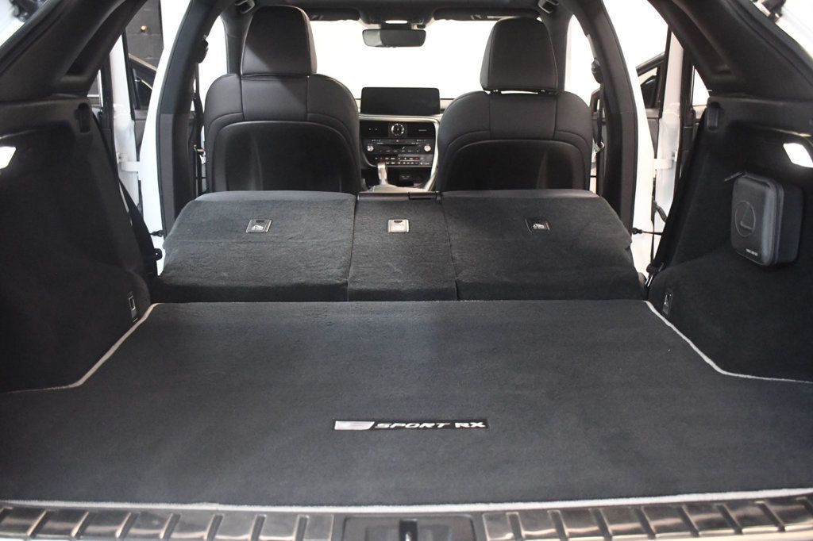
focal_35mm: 39
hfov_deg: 49.6
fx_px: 880
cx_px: 406
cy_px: 270
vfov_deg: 34.2
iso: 5600
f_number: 3.8
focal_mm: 26
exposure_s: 1/60
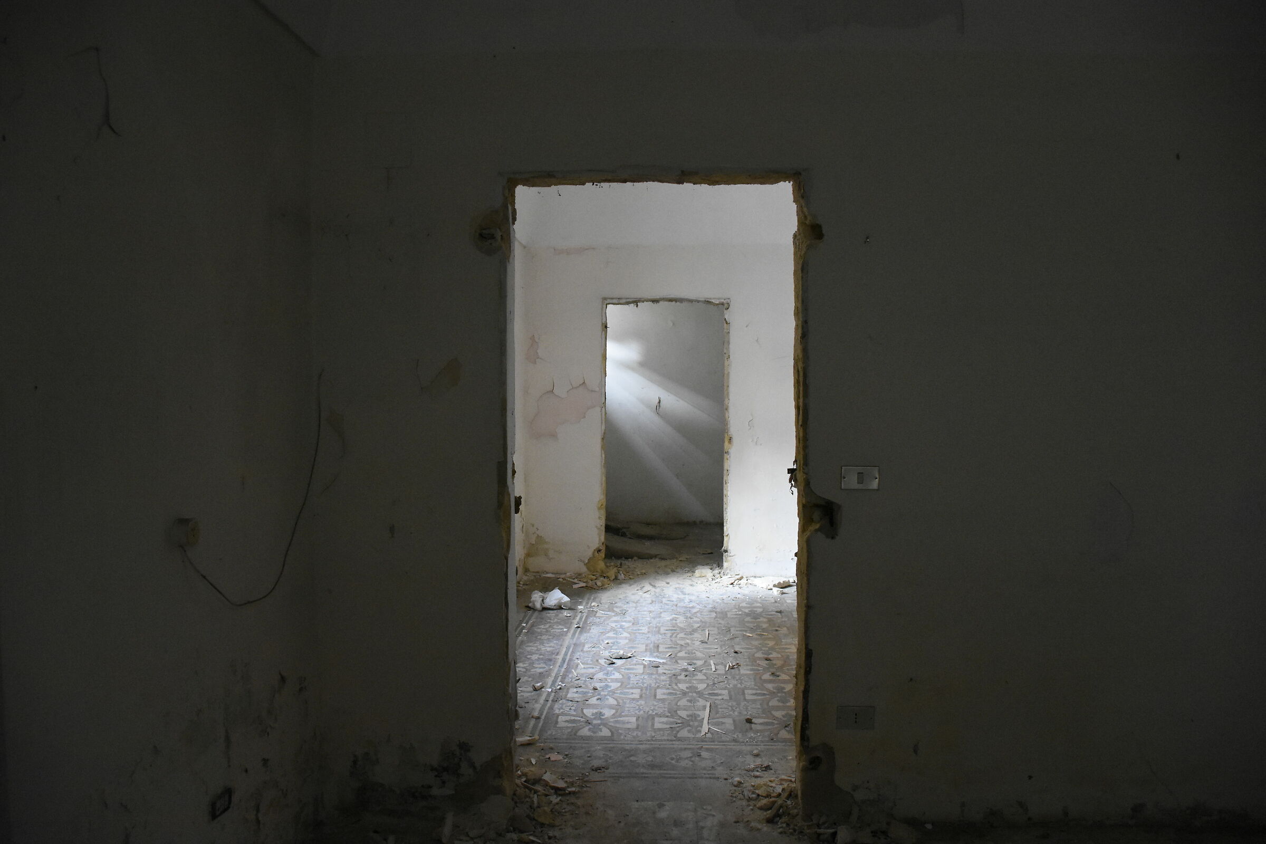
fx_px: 949
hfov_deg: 67.4
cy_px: 422
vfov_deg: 47.9
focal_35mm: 27
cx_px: 633
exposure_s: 1/80
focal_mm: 18
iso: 5000
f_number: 3.5
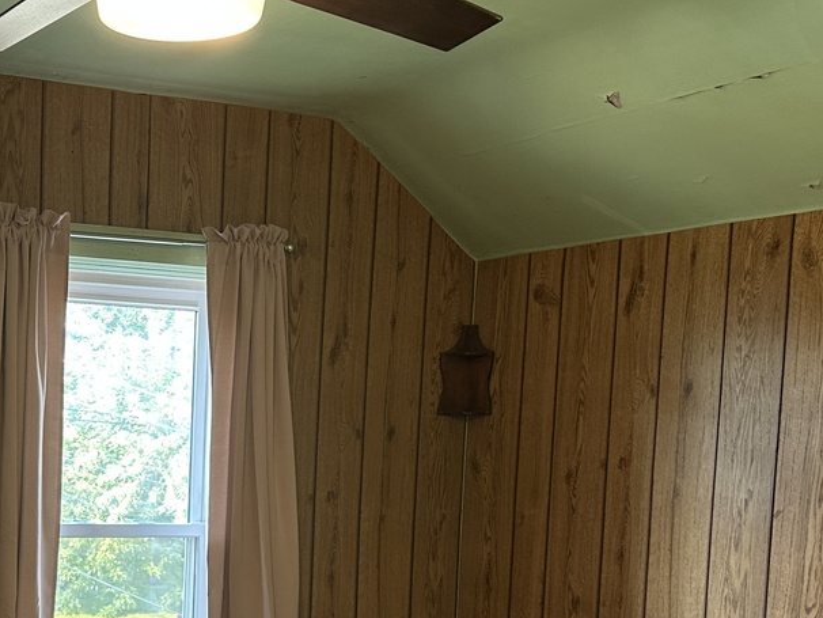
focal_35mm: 57
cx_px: 106
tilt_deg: -3.7
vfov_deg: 25.0
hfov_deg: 32.3
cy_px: 537
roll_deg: -1.9
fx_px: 1356
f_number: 1.78
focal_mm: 6.86
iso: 160
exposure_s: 1/60
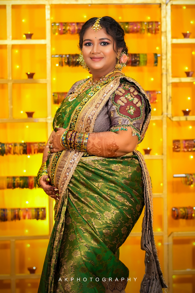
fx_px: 691
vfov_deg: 23.9
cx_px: 98
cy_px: 146
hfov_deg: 16.1
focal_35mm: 85
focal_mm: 85
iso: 250
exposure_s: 1/160
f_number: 1.8
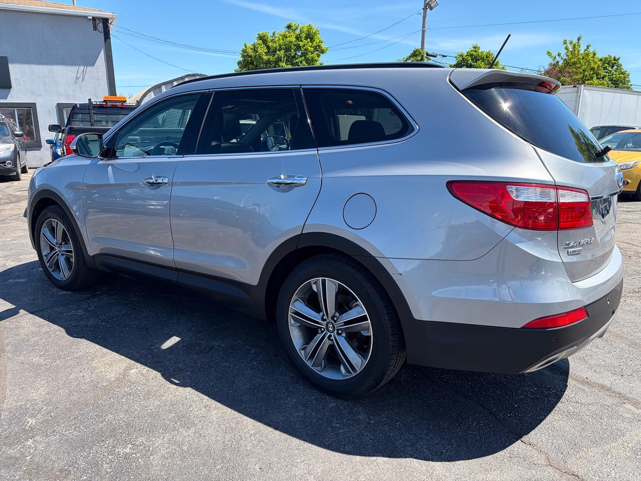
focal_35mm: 26
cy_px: 240
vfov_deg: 53.1
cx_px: 320
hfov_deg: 67.3
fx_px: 481
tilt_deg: -12.8
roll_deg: +0.7
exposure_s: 1/1484
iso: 64
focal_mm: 5.96
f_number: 1.6
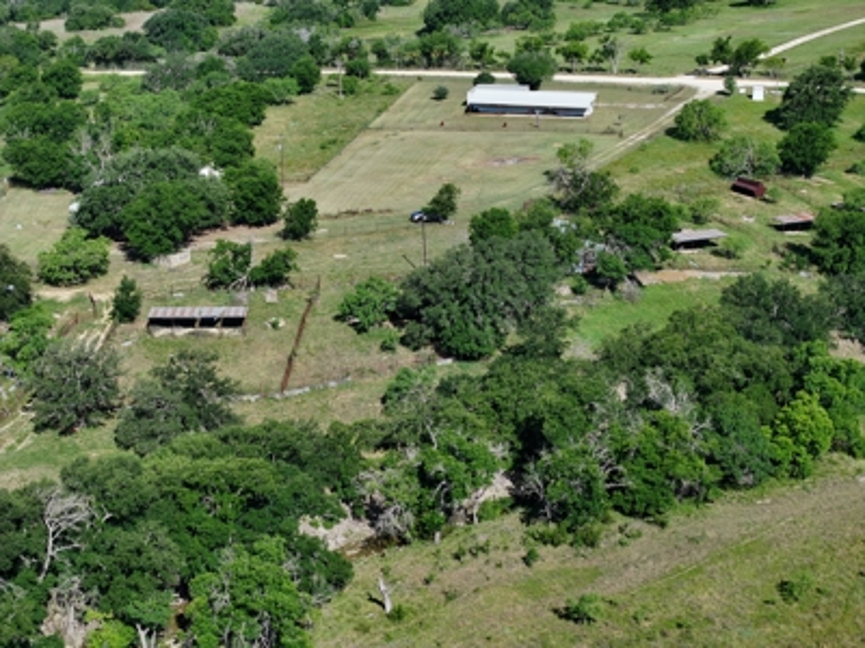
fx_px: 1749
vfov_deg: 21.0
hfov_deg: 27.8
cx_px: 432
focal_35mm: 70
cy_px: 324
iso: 100
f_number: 2.8
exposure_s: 1/200
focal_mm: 19.35
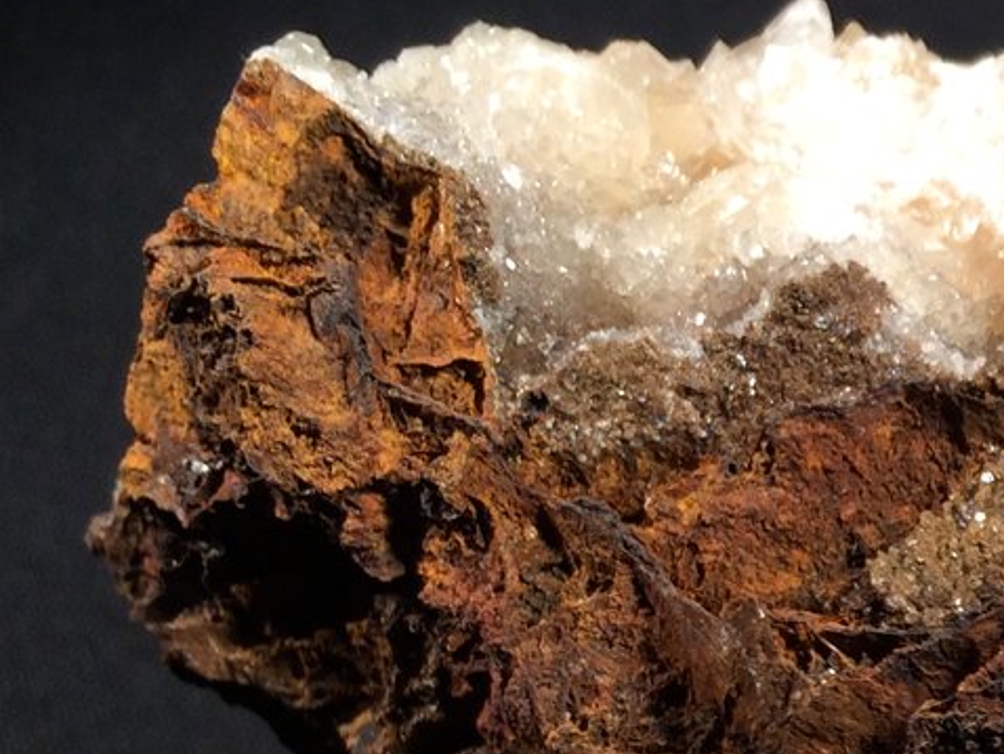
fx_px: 2815
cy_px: 937
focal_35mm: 97
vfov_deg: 14.7
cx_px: 1512
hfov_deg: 18.0
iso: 40
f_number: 2.2
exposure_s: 1/120
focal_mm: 4.15
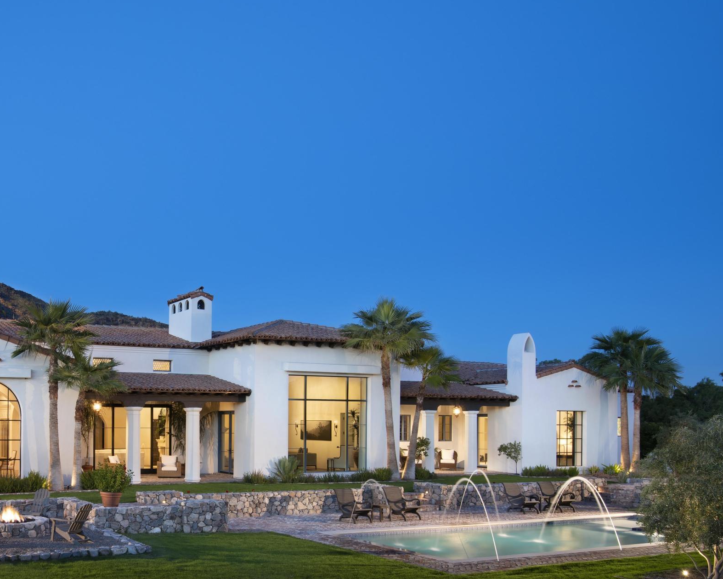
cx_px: 122
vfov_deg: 42.3
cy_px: 419
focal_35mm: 34
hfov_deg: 49.1
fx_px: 727
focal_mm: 19
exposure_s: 13
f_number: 13
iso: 250
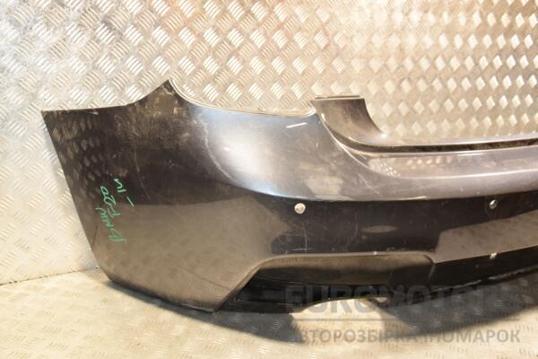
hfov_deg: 49.6
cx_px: 269
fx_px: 583
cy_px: 180
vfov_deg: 34.2
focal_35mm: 39
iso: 800
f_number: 5
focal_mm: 26
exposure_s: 1/100
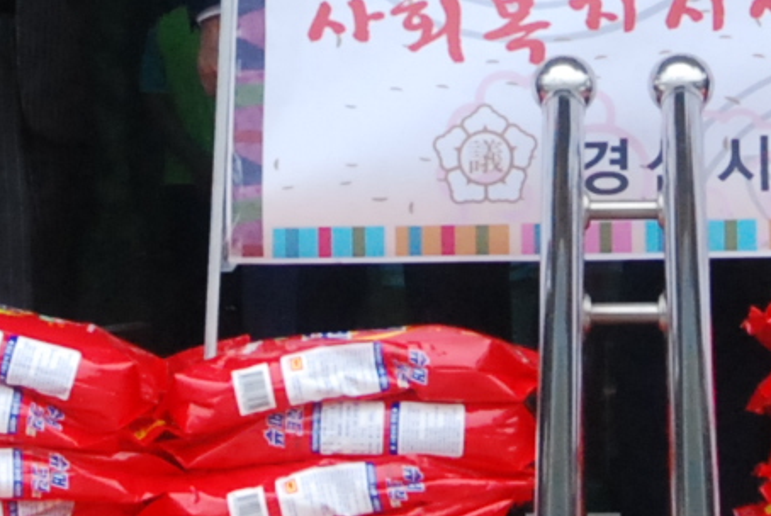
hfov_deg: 8.3
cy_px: -253
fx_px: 5340
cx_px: 499
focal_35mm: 249
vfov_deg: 5.5
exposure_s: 1/250
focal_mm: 26
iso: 800
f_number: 8
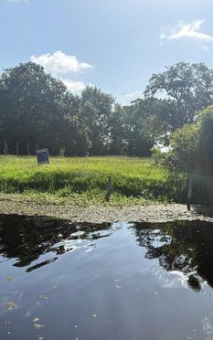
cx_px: 71
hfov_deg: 34.2
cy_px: 170
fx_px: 343
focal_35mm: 37
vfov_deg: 52.7
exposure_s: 1/3831
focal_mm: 5.96
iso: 64
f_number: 1.6
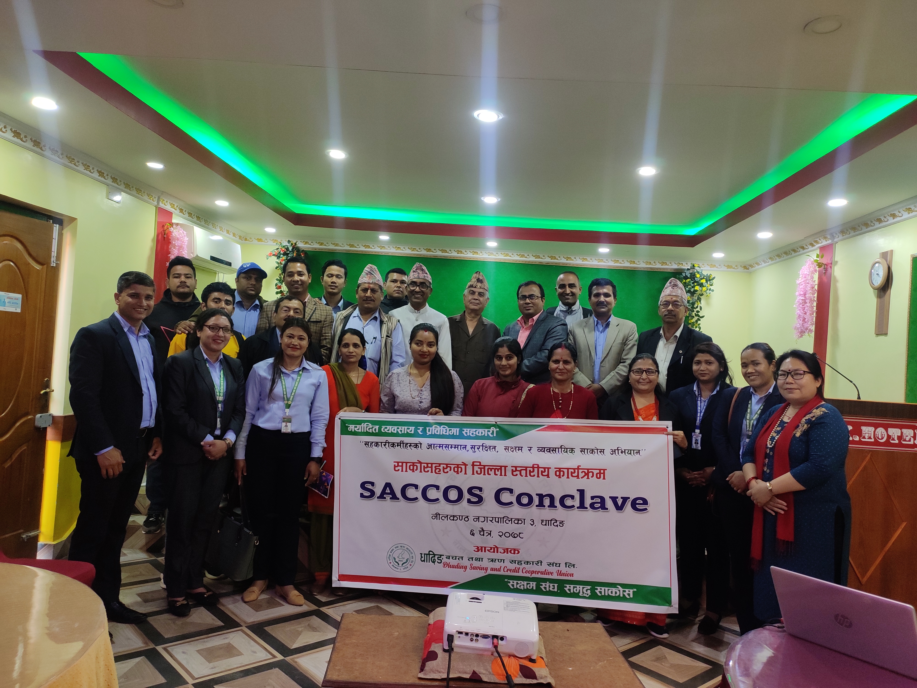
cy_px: 344
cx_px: 458
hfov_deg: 69.4
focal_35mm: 25
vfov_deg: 54.9
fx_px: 662
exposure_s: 1/33
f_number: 1.79
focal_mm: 4.74
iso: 685
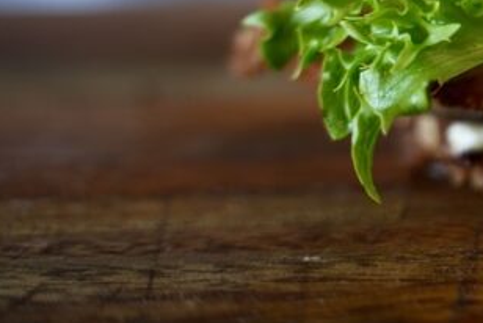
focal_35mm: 93
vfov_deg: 14.2
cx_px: 750
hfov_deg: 18.9
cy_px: -73
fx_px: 1249
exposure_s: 1/50
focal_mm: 28
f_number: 2.8
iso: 160
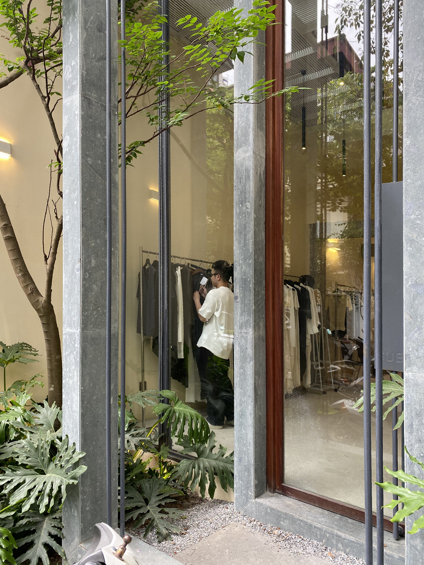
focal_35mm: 26
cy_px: 282
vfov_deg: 67.3
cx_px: 212
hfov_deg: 53.1
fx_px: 425
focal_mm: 4.25
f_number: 1.8
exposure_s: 1/121
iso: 64
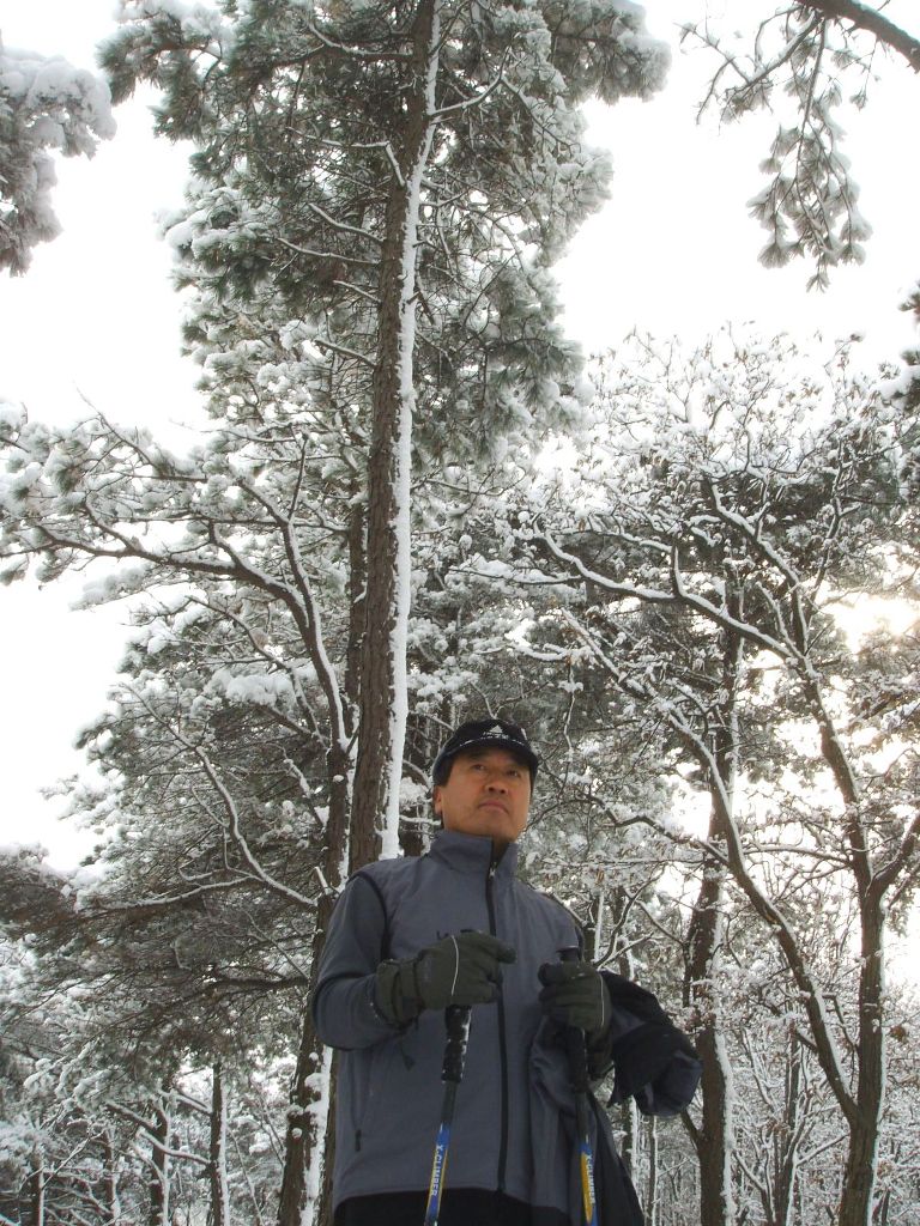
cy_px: 613
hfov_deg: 32.2
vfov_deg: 42.1
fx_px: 1595
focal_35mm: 45
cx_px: 460
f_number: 6.5
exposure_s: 1/125
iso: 50
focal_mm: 7.7
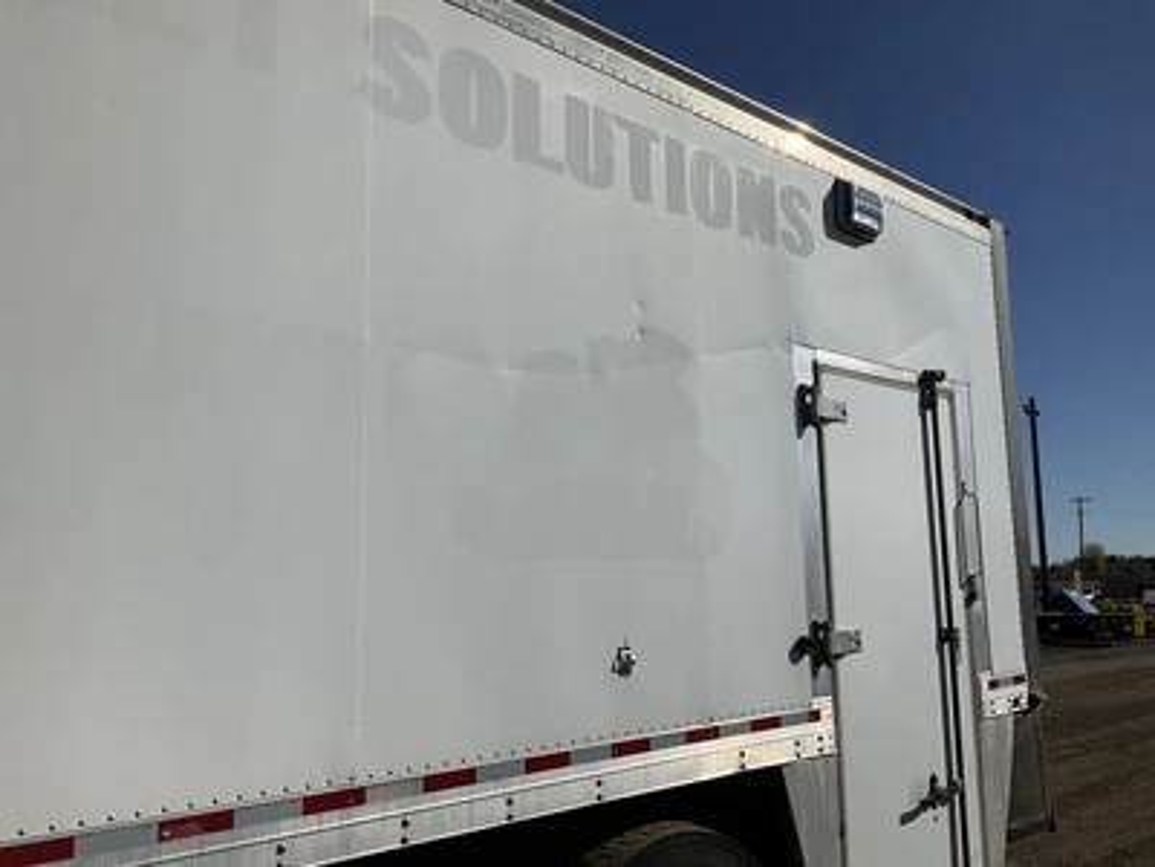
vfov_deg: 48.2
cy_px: 434
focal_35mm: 29
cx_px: 578
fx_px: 968
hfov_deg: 61.7
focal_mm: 3
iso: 25
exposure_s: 1/5814
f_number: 1.8
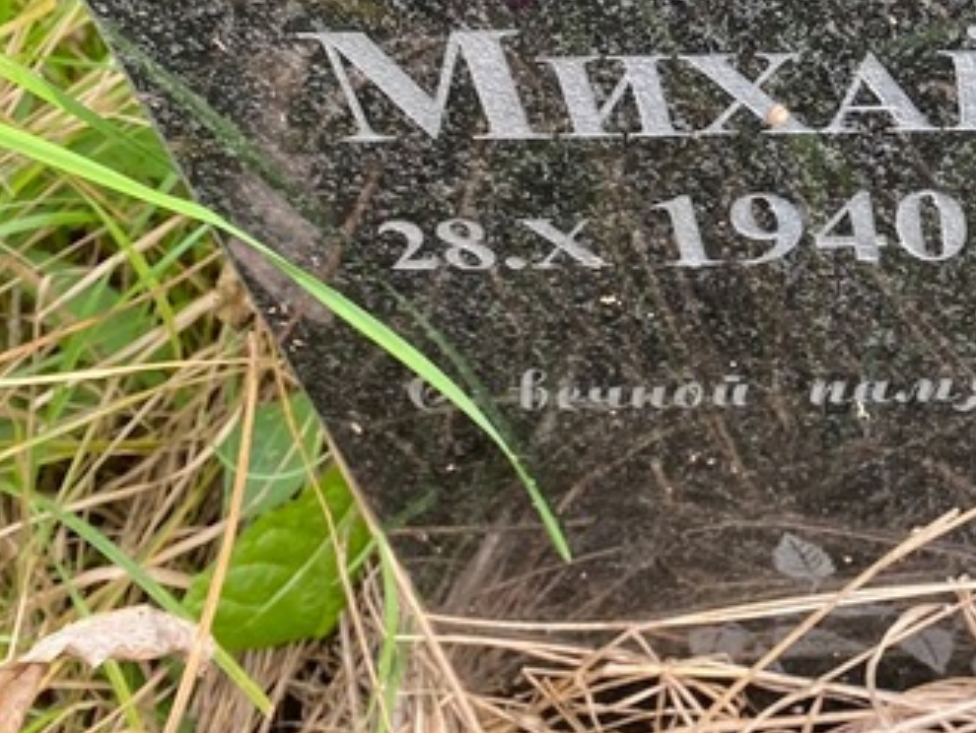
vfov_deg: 22.3
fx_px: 1778
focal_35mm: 63
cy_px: -21
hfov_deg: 27.5
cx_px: 1124
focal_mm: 4.25
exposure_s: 1/121
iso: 80
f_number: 1.8
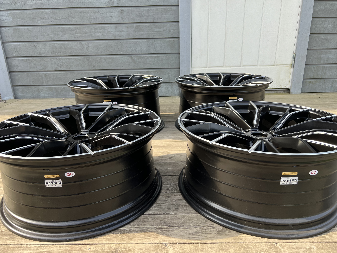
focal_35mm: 26
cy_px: 126
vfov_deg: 53.1
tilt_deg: -20.2
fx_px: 253
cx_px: 168
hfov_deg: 67.3
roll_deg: +1.8
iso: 50
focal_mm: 5.7
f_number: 1.5
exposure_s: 1/526
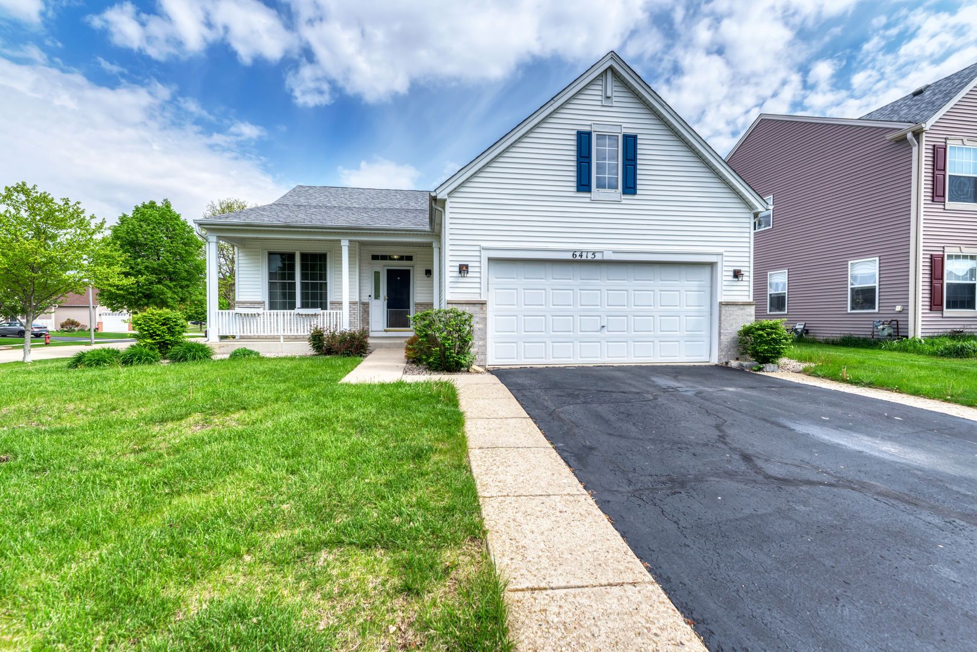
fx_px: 434
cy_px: 326
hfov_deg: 96.7
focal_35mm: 16
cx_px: 488
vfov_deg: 73.8
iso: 125
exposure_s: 1/1000
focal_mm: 16
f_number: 7.1
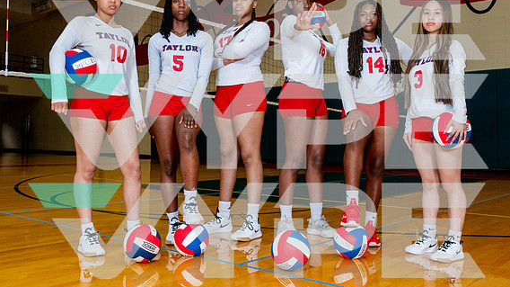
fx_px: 514
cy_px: 122
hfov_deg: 52.8
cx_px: 259
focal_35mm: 38
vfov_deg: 31.1
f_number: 7.1
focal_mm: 35
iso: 800
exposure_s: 1/125
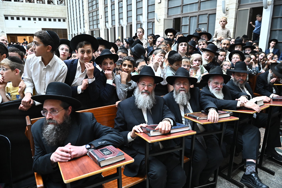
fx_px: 188
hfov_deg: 73.8
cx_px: 141
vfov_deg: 53.1
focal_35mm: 24
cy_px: 94
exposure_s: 1/160
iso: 3200
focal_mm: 24
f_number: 3.5
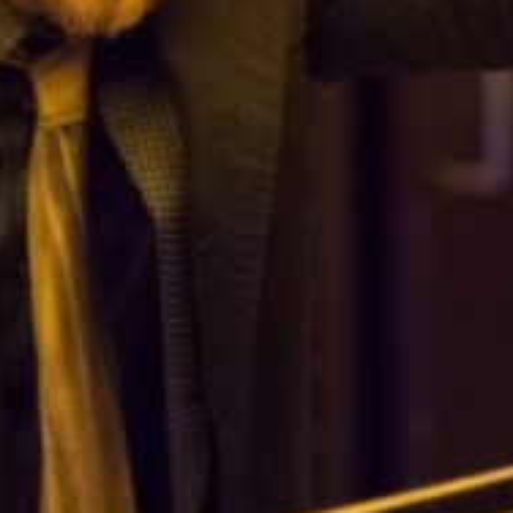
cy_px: -49
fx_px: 2465
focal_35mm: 147
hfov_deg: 11.8
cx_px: 467
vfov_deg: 11.7
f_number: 2
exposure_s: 1/160
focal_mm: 50
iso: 2000
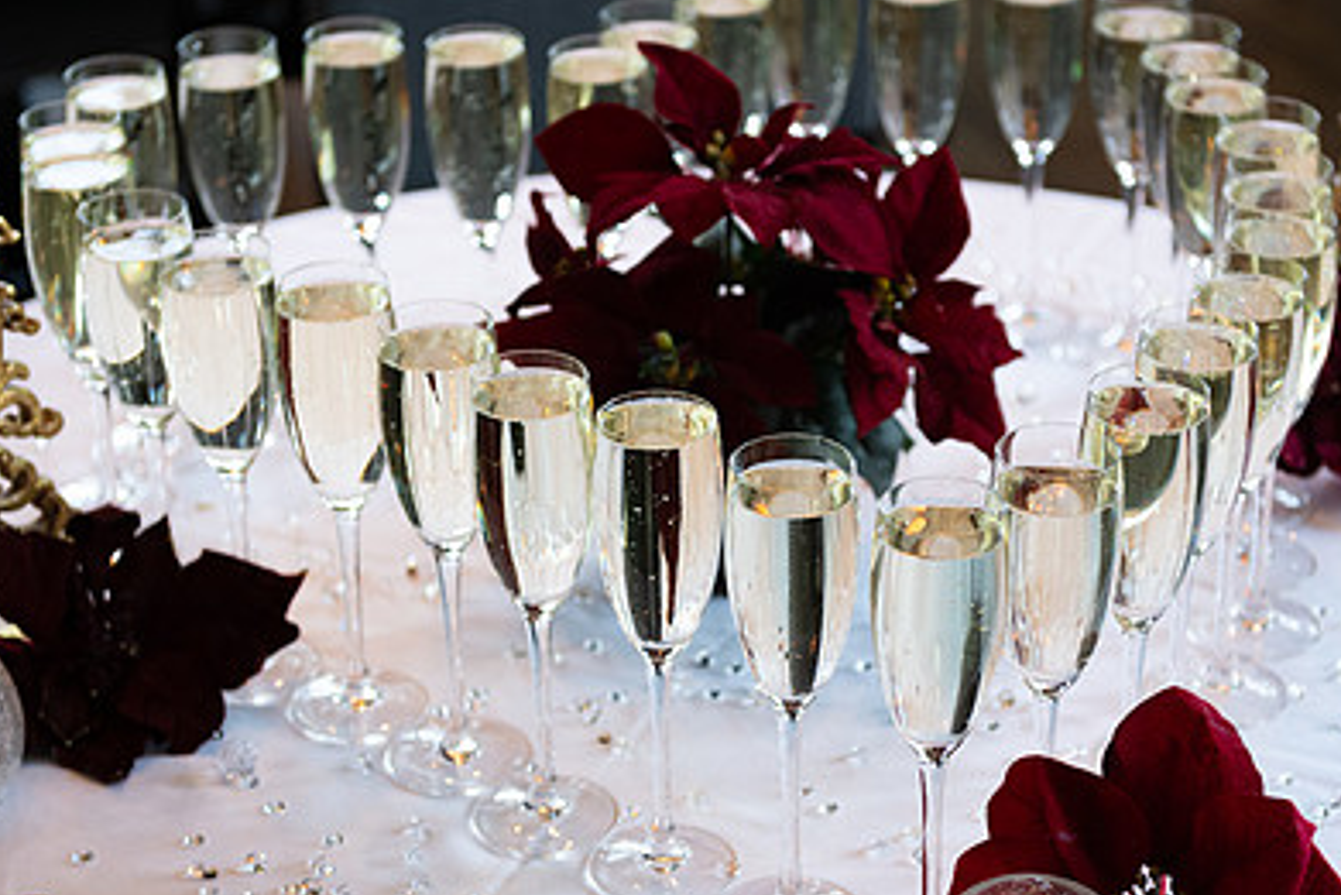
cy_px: 499
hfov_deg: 24.4
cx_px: 782
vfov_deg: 16.5
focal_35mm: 83
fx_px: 3093
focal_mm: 56
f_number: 3.5
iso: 1250
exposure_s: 1/160
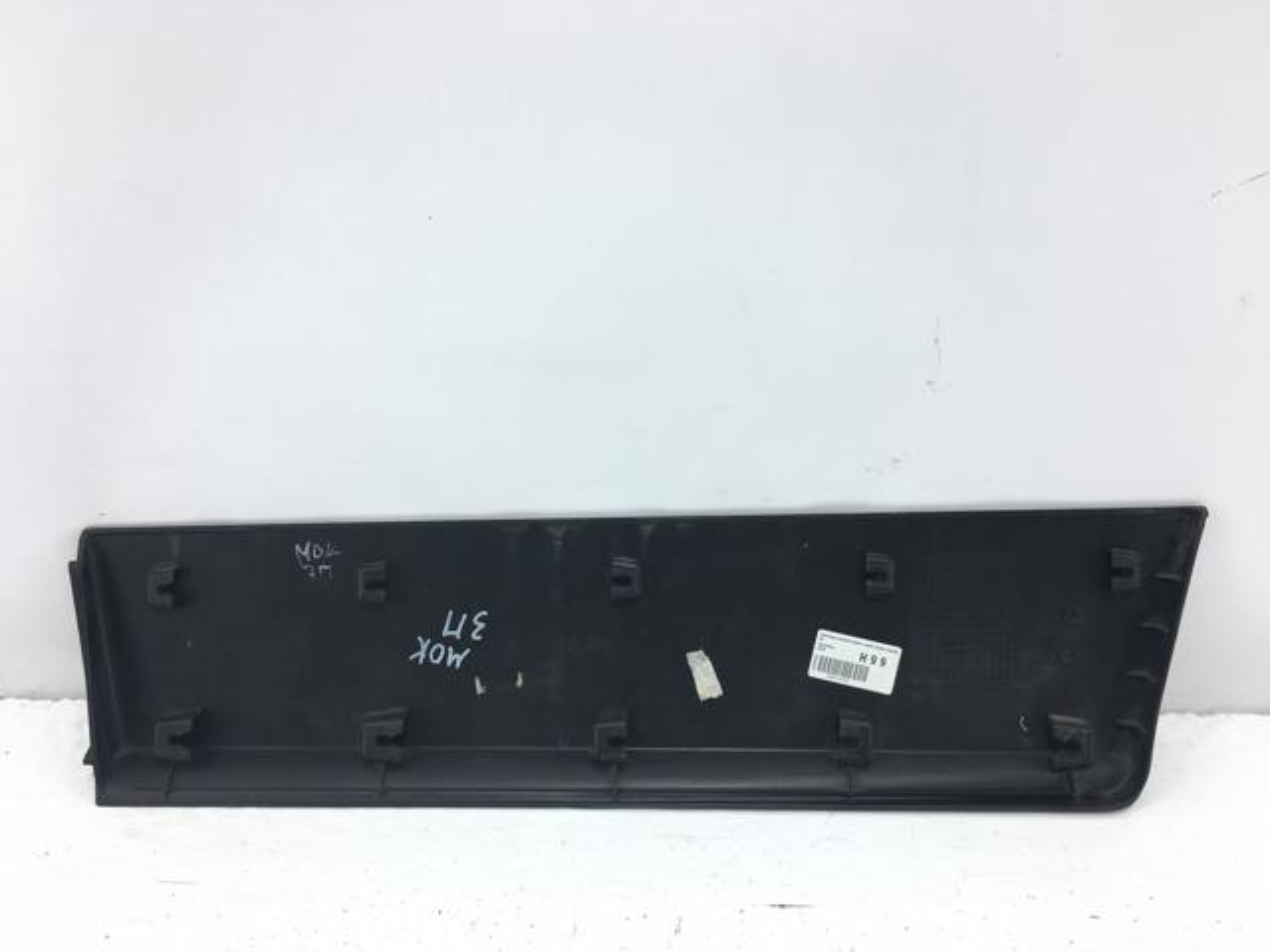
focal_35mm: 29
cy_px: 476
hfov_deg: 61.7
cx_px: 635
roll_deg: +0.3
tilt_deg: -28.2
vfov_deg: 48.2
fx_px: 1064
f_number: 2.2
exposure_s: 1/144
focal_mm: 4.15
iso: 25
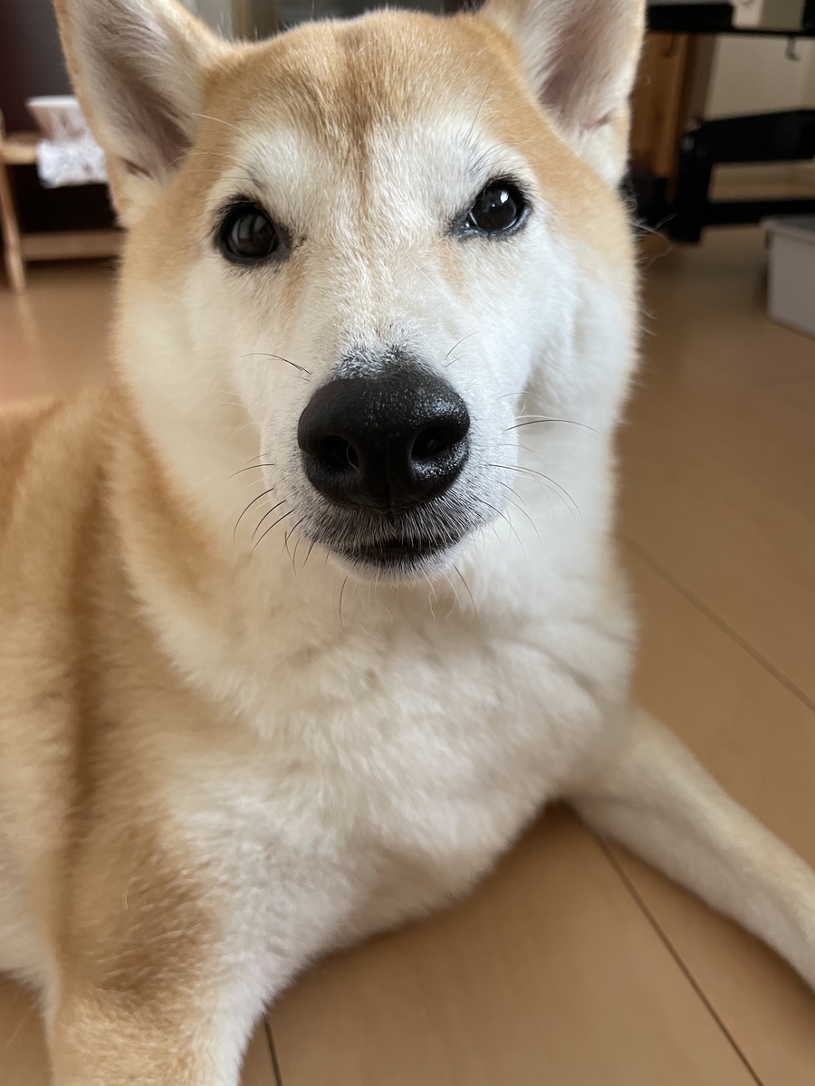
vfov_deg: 67.3
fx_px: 816
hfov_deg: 53.1
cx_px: 408
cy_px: 543
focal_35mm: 26
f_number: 1.6
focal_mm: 4.2
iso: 125
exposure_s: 1/100
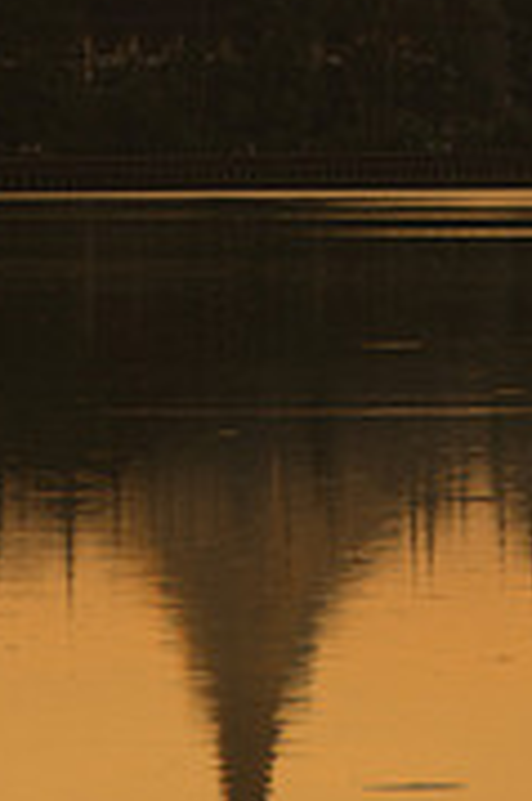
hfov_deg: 2.4
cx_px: 241
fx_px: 12547
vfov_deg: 3.6
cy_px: 4
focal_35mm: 565
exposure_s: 1/50
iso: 100
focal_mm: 150
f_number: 5.6
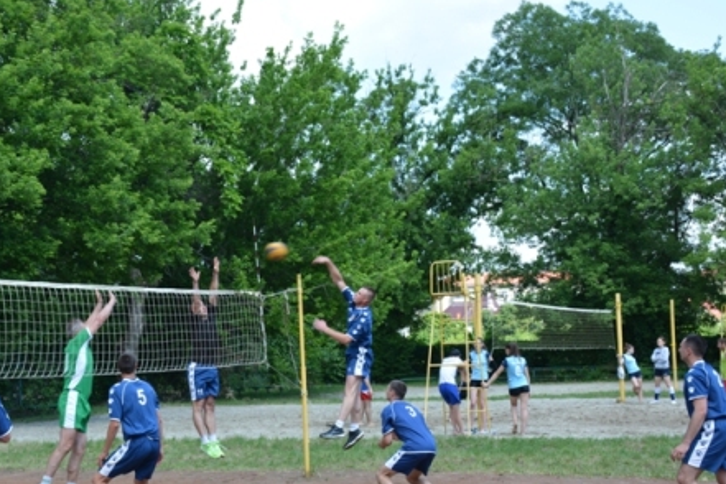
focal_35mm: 59
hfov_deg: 34.0
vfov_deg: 23.0
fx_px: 1184
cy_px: 305
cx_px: 293
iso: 200
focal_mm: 27
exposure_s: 1/200
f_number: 7.1
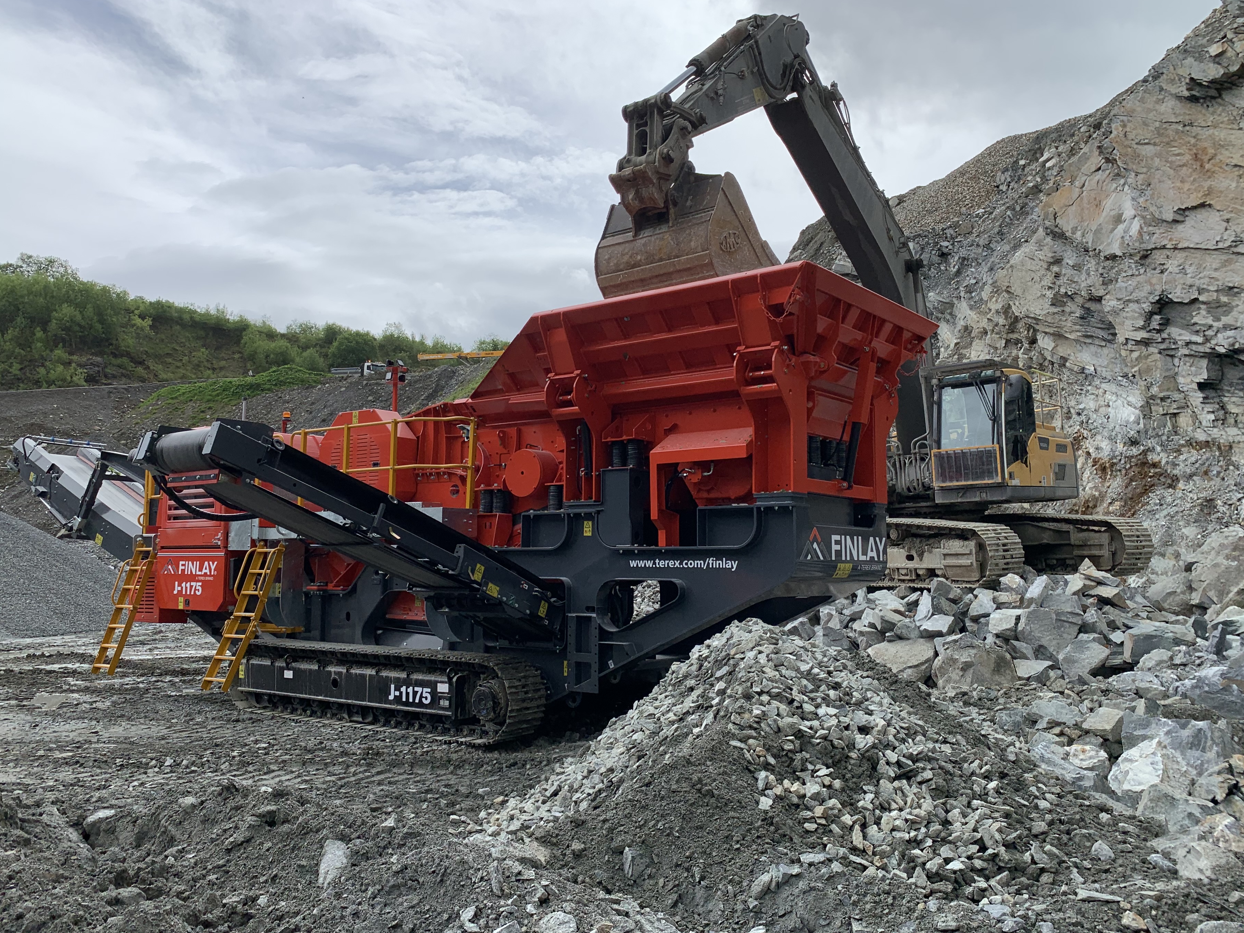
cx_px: 621
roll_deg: +0.8
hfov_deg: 61.7
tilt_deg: +4.6
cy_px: 483
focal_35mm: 29
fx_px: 1042
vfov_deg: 48.2
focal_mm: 4.25
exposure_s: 1/2545
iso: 25
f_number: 1.8
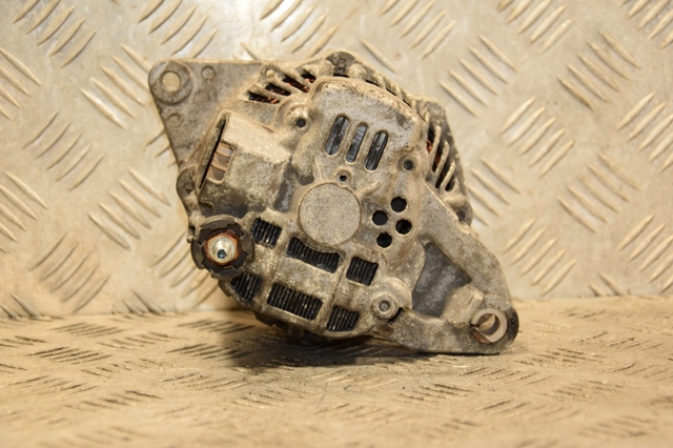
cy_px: 224
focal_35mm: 87
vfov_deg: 15.7
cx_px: 336
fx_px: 1626
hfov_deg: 23.4
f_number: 5
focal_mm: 58
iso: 800
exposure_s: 1/160
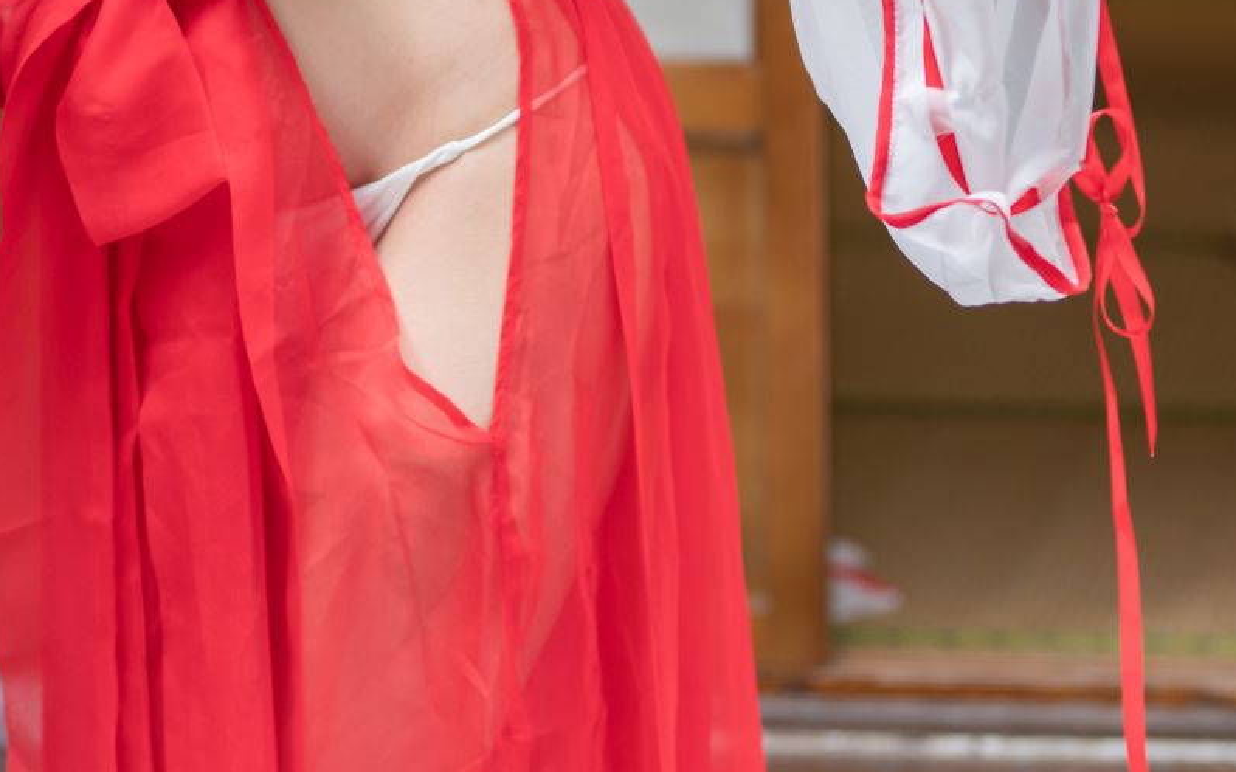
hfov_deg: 9.9
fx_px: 7141
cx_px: 406
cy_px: -20
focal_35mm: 212
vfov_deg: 6.2
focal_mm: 85
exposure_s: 1/125
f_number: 2.2
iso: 100
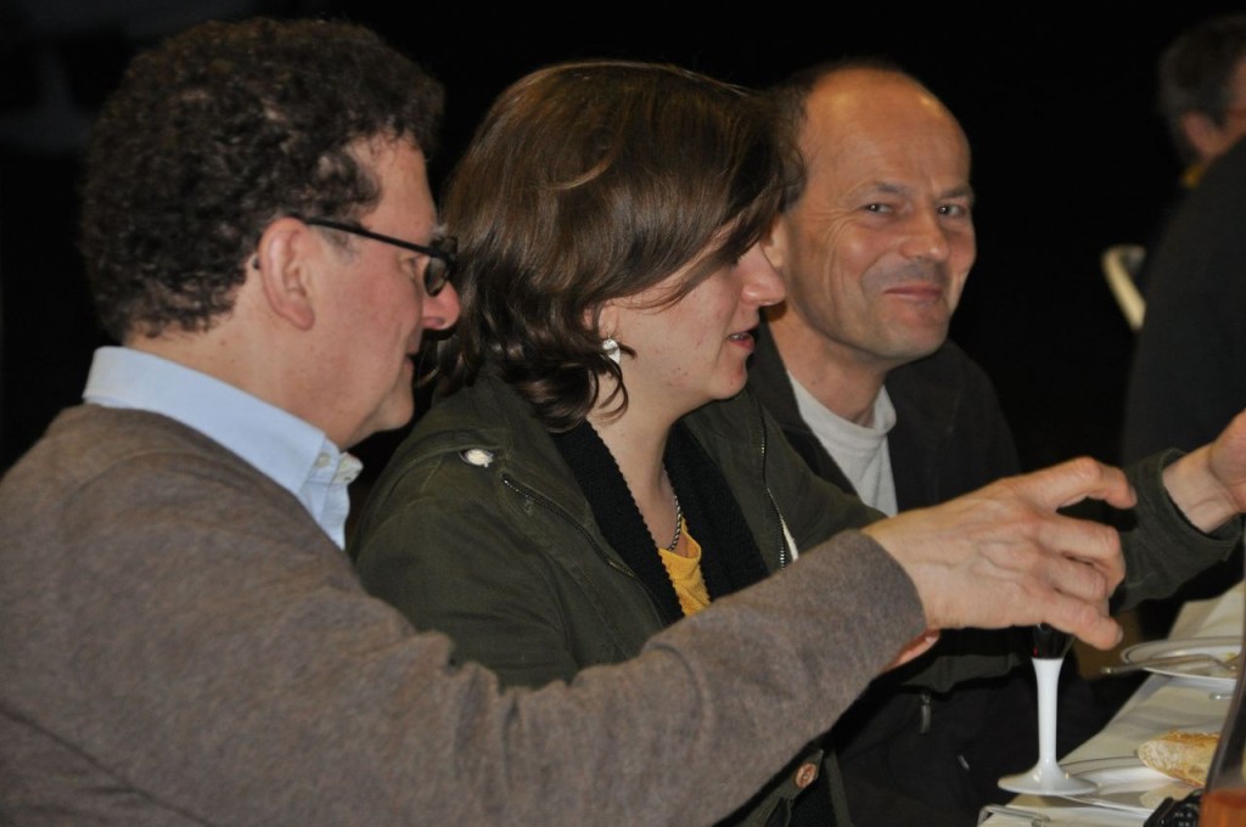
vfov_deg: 7.3
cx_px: 623
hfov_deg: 11.0
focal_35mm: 188
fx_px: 6481
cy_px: 414
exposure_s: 1/60
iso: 800
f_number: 5.6
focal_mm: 125
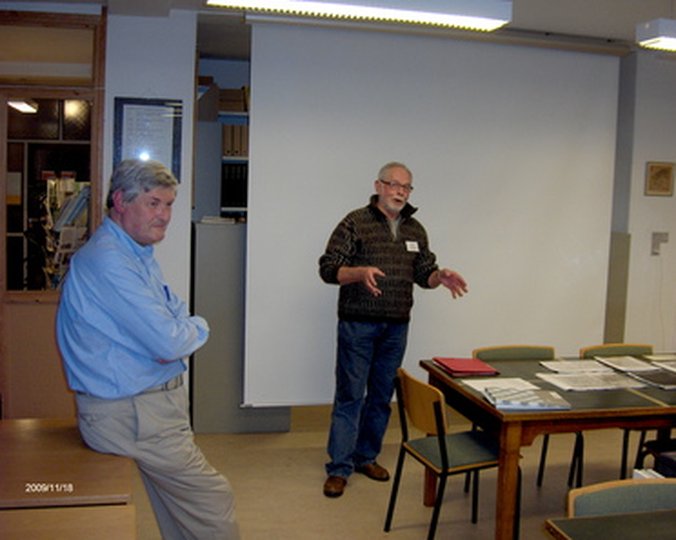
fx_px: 820
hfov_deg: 44.8
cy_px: 272
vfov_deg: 36.4
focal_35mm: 41
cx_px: 353
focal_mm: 8
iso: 100
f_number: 2.8
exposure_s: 1/60
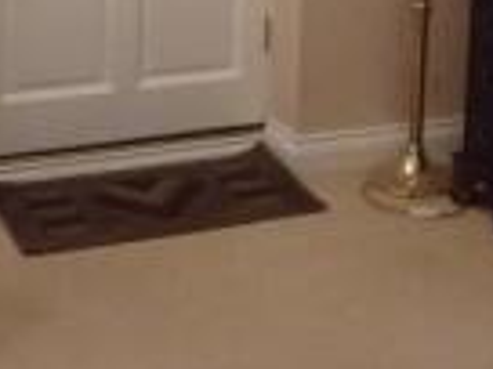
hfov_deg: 18.0
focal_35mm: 107
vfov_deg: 13.4
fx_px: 1524
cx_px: 466
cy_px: -99
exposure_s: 1/30
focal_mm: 4.1
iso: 320
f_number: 3.3
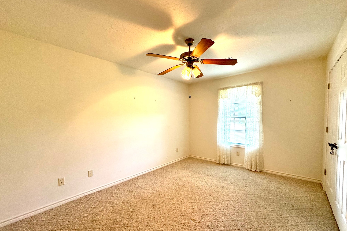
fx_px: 145
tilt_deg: -3.4
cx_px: 172
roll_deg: +0.6
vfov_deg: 77.1
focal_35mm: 15
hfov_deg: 100.4
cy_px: 126
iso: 250
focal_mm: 2.22
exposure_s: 1/60
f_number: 2.2
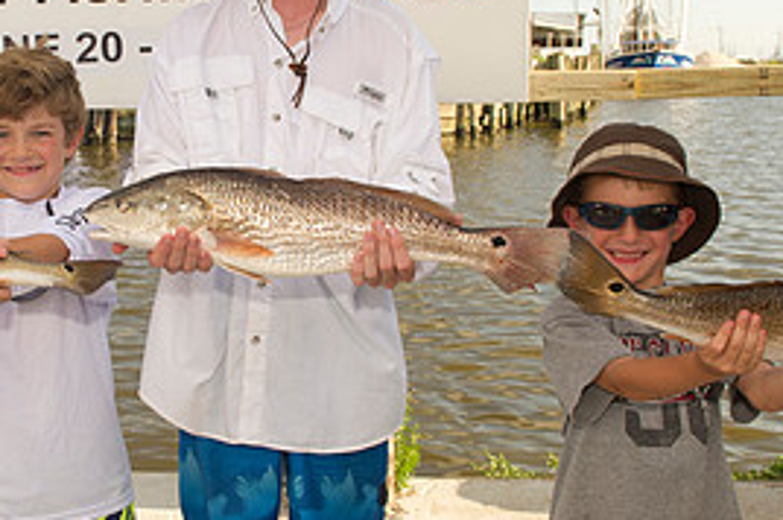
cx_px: 193
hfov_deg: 37.3
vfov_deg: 25.9
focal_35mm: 52
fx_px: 1130
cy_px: 222
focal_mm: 24
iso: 400
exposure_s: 1/250
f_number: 10
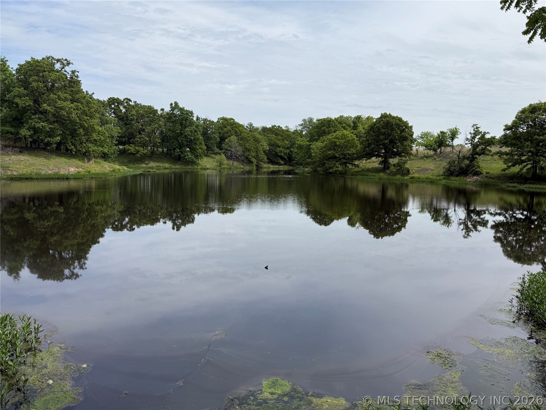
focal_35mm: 24
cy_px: 205
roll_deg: -0.8
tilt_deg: -6.8
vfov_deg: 56.8
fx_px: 379
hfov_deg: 71.6
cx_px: 273
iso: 80
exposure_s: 1/6173
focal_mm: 6.76
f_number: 1.78
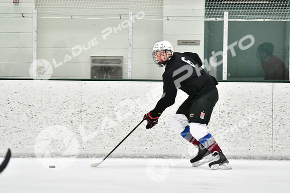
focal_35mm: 195
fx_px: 1571
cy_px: 96
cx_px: 145
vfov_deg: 7.0
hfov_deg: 10.5
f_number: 2.8
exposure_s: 1/1600
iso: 6400
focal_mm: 130
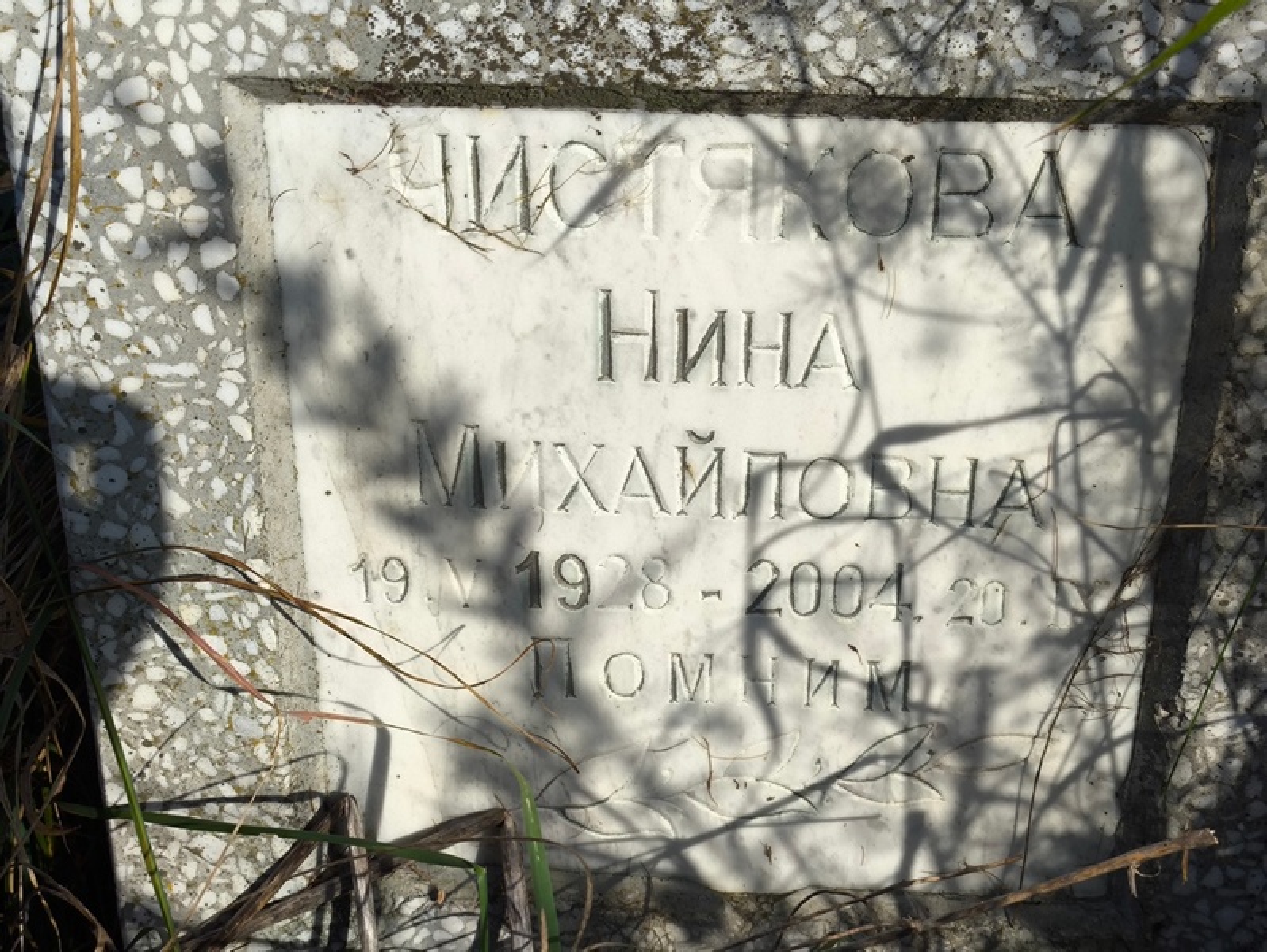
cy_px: 476
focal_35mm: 50
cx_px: 634
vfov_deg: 29.1
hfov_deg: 38.2
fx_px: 1831
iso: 50
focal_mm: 4.71
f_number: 1.7
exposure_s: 1/1297
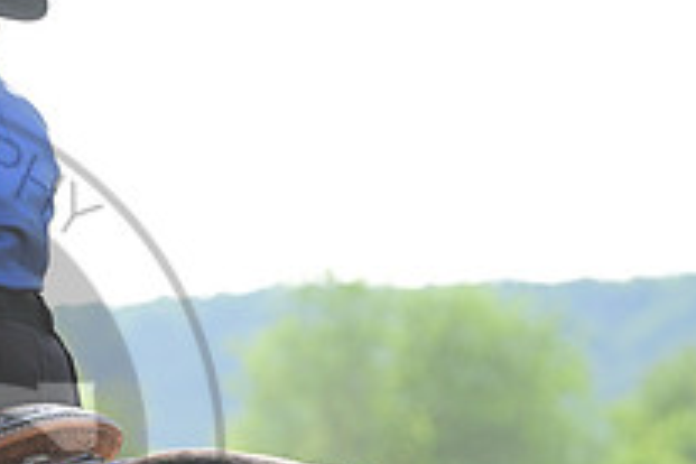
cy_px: 459
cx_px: -175
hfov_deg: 4.6
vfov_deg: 3.1
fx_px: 8661
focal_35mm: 448
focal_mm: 160
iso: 1000
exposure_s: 1/2000
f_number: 4.5
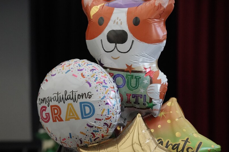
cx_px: 90
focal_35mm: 148
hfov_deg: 13.9
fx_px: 941
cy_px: 92
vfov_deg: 9.3
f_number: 4
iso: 10000
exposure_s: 1/1600
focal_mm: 116
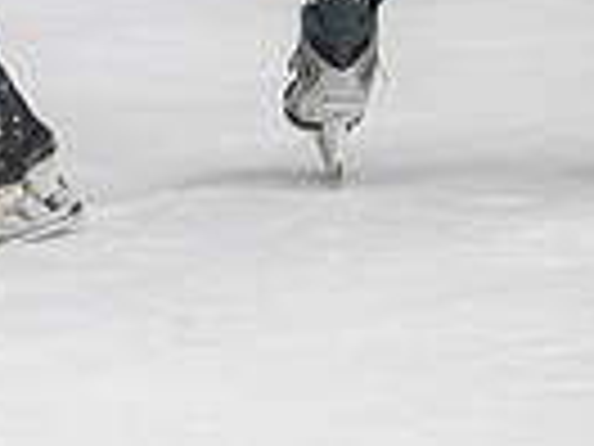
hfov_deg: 2.7
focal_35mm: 740
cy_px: -281
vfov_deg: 2.0
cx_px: -672
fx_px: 12698
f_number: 3.2
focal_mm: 122
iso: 2000
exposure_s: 1/640
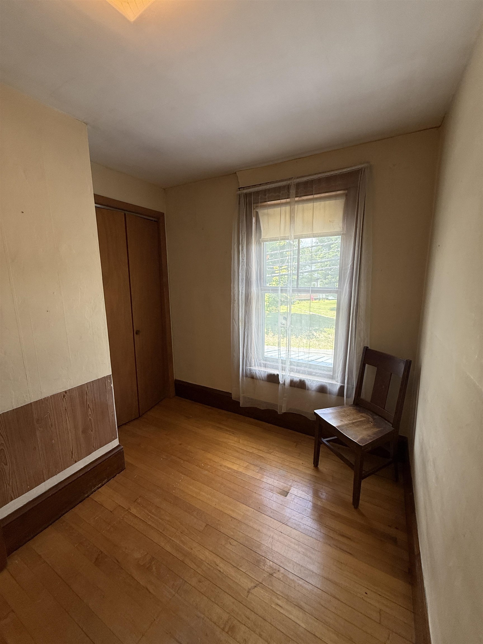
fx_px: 260
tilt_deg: -9.6
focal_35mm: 14
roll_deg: +0.1
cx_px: 242
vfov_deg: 102.1
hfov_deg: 85.7
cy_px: 322
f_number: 2.2
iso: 100
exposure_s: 1/120
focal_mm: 2.22
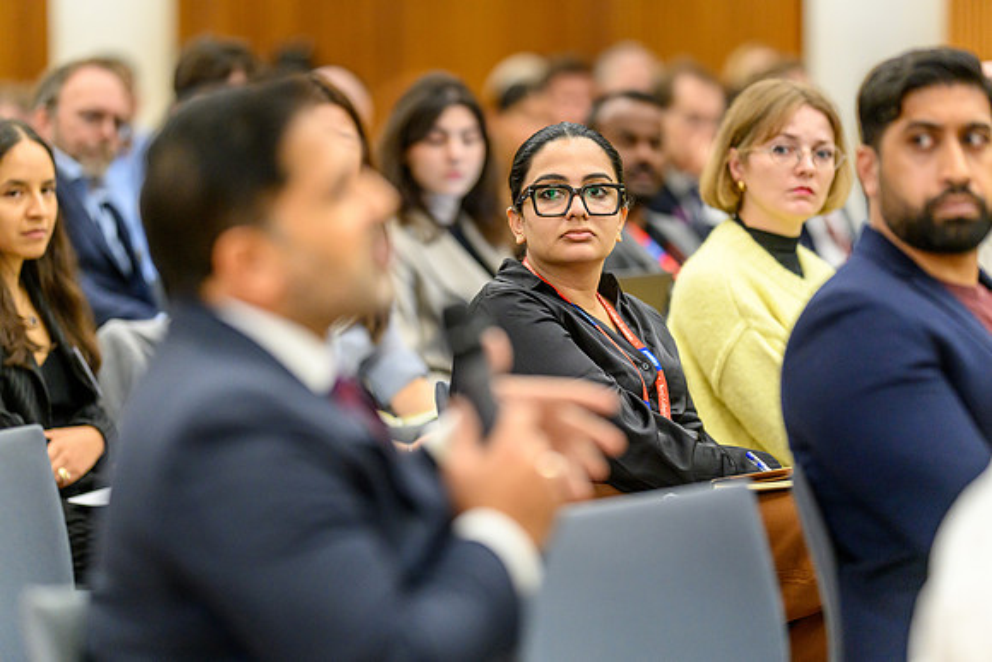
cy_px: 331
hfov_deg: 15.0
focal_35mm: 136
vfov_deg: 10.1
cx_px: 496
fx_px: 3758
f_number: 1.8
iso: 2000
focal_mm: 135
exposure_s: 1/250
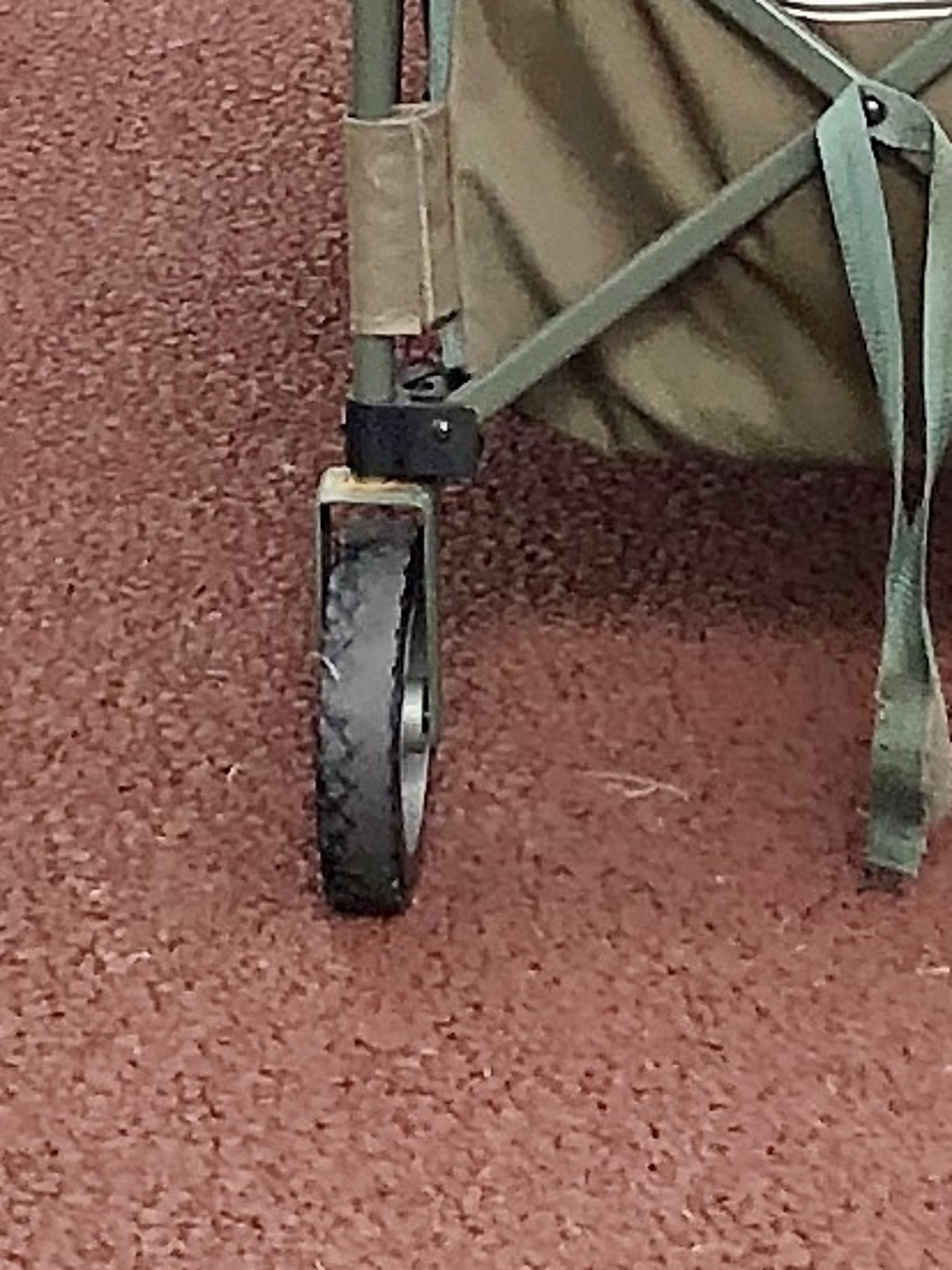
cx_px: 353
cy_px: -1692
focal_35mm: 205
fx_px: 7520
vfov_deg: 8.8
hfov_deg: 7.2
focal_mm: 4
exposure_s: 1/883
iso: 20
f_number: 1.8
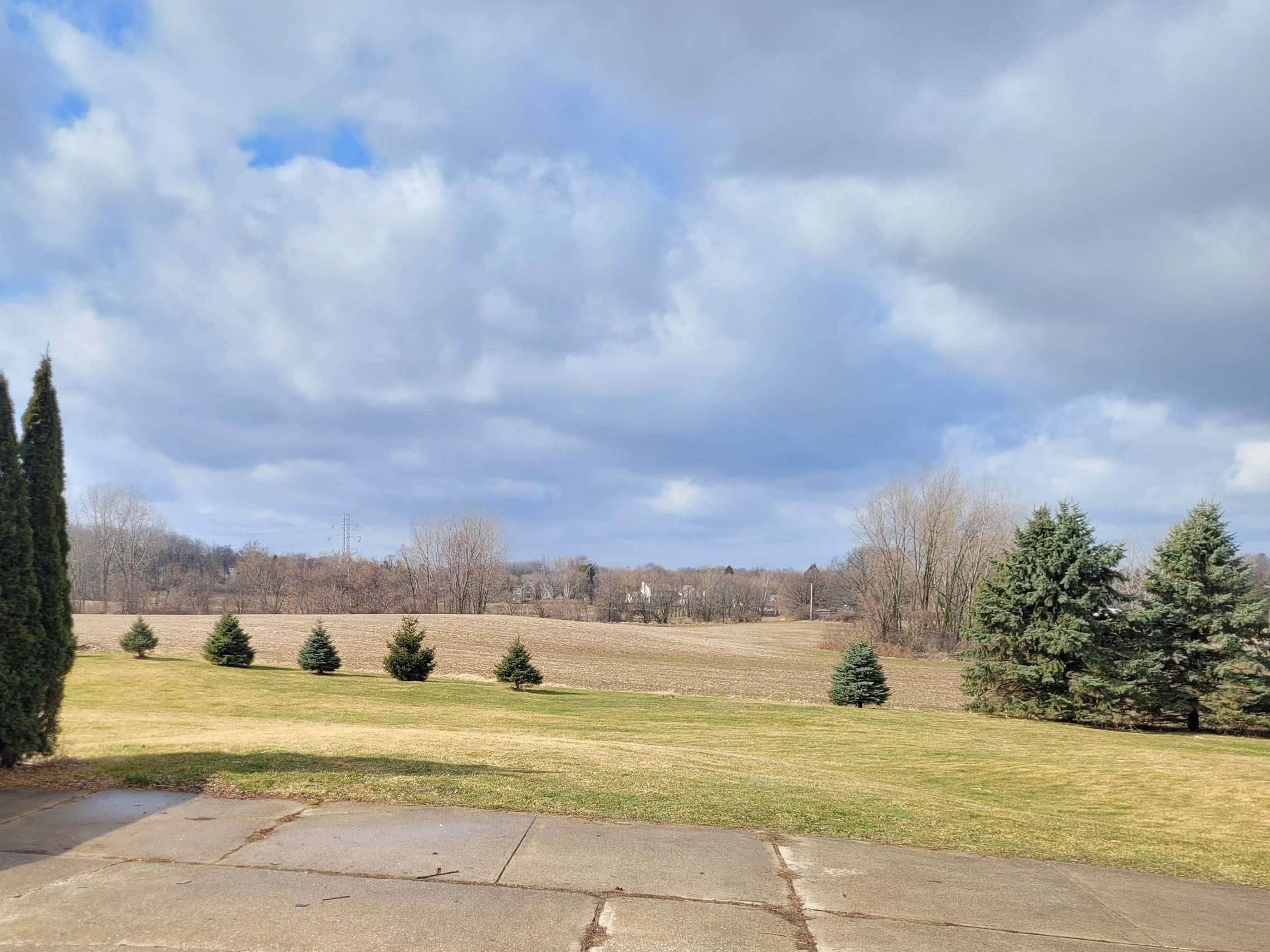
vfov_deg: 40.2
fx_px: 1284
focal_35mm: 35
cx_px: 420
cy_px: 628
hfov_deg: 51.6
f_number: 1.8
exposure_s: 1/1525
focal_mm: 5.4
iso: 40
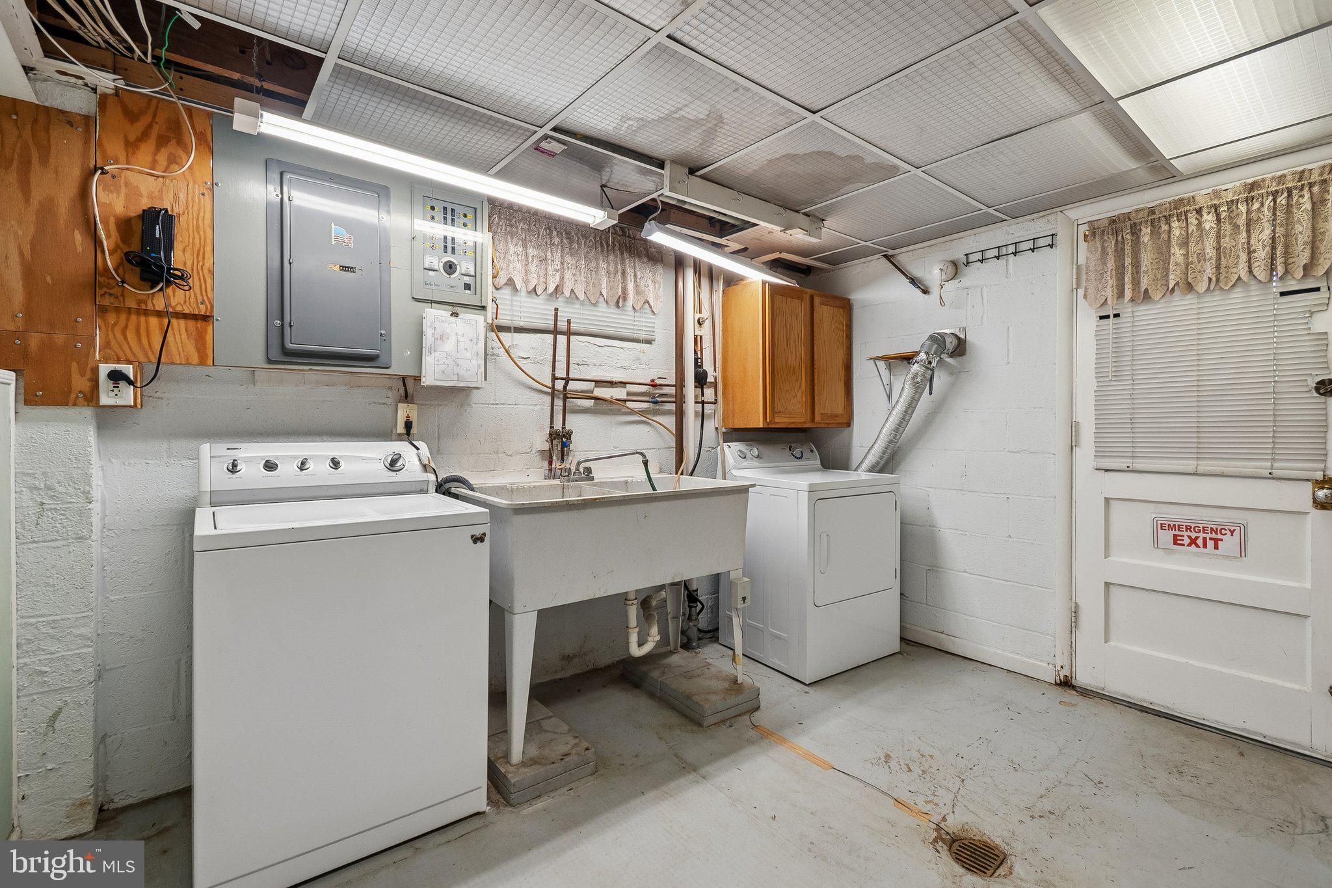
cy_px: 444
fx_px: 555
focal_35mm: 15
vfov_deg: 77.3
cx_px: 666
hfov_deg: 100.4
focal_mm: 10
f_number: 5.6
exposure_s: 1/50
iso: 400
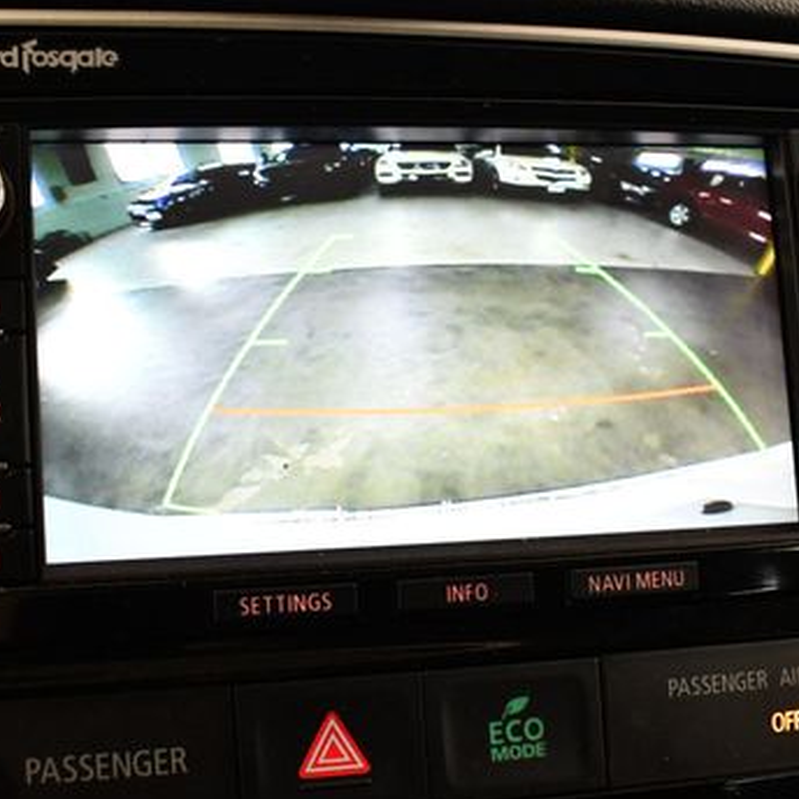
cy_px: 455
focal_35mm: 57
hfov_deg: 30.0
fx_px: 1489
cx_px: 372
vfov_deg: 30.0
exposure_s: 1/125
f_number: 3.5
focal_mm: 18
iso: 2000
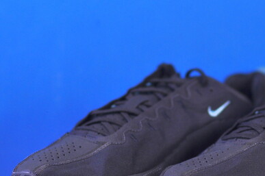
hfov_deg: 13.2
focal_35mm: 155
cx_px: 229
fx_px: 1140
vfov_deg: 8.8
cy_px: 83
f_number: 2.2
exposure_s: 1/320
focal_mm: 50
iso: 250
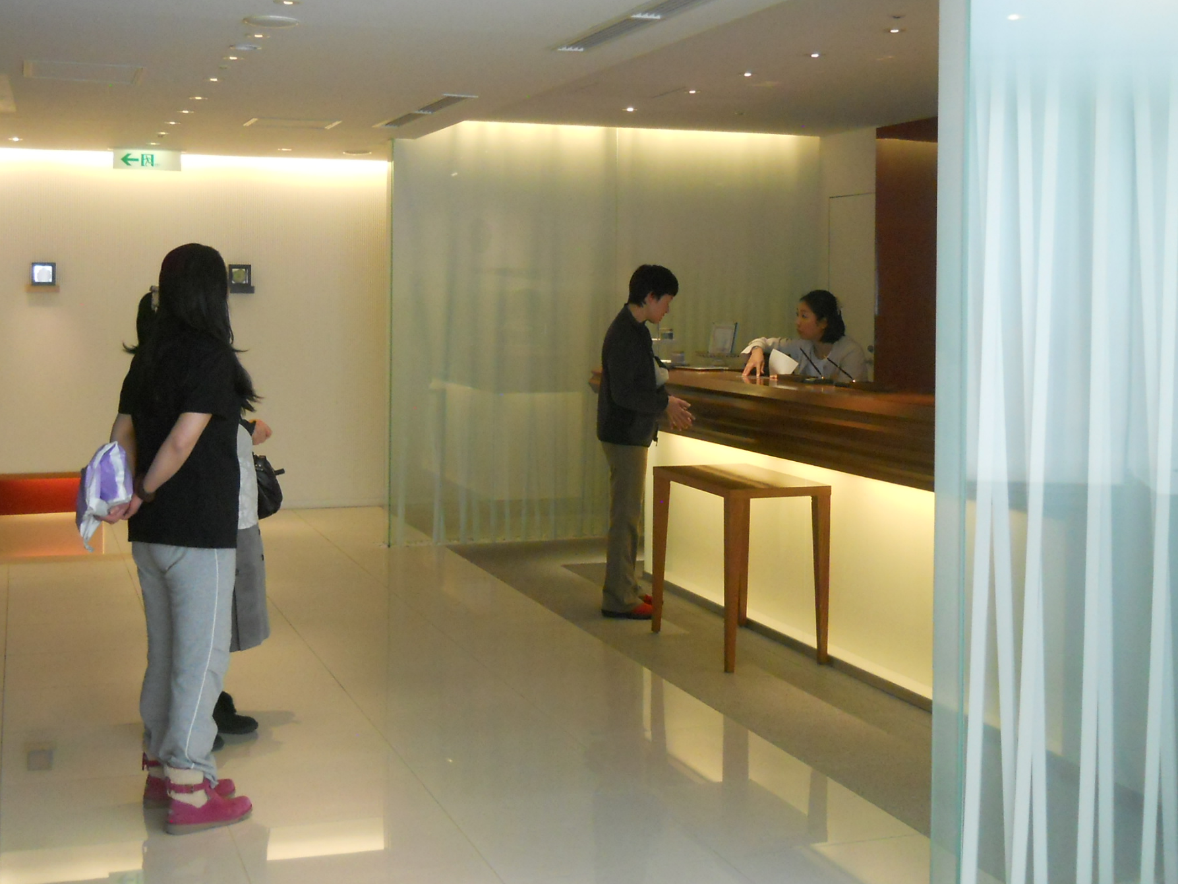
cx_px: 573
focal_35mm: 47
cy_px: 387
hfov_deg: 40.4
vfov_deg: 30.8
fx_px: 1599
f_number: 3.1
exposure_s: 1/80
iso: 400
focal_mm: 6.72
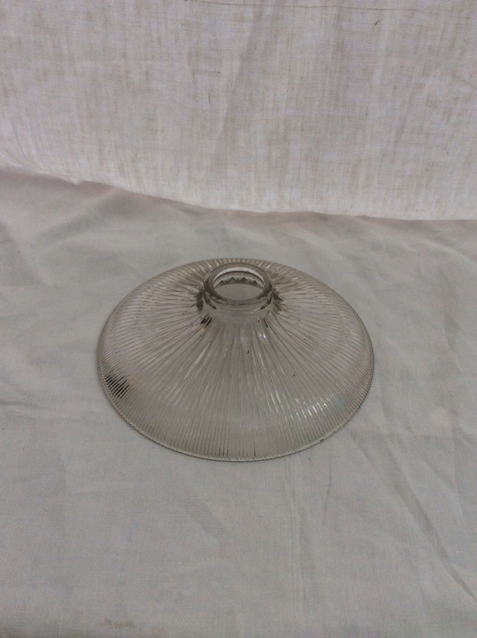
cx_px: 238
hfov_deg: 44.1
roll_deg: -0.6
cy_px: 319
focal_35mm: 32
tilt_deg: -43.2
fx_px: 589
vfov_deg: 56.9
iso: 64
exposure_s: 1/100
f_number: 2.4
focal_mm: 3.3
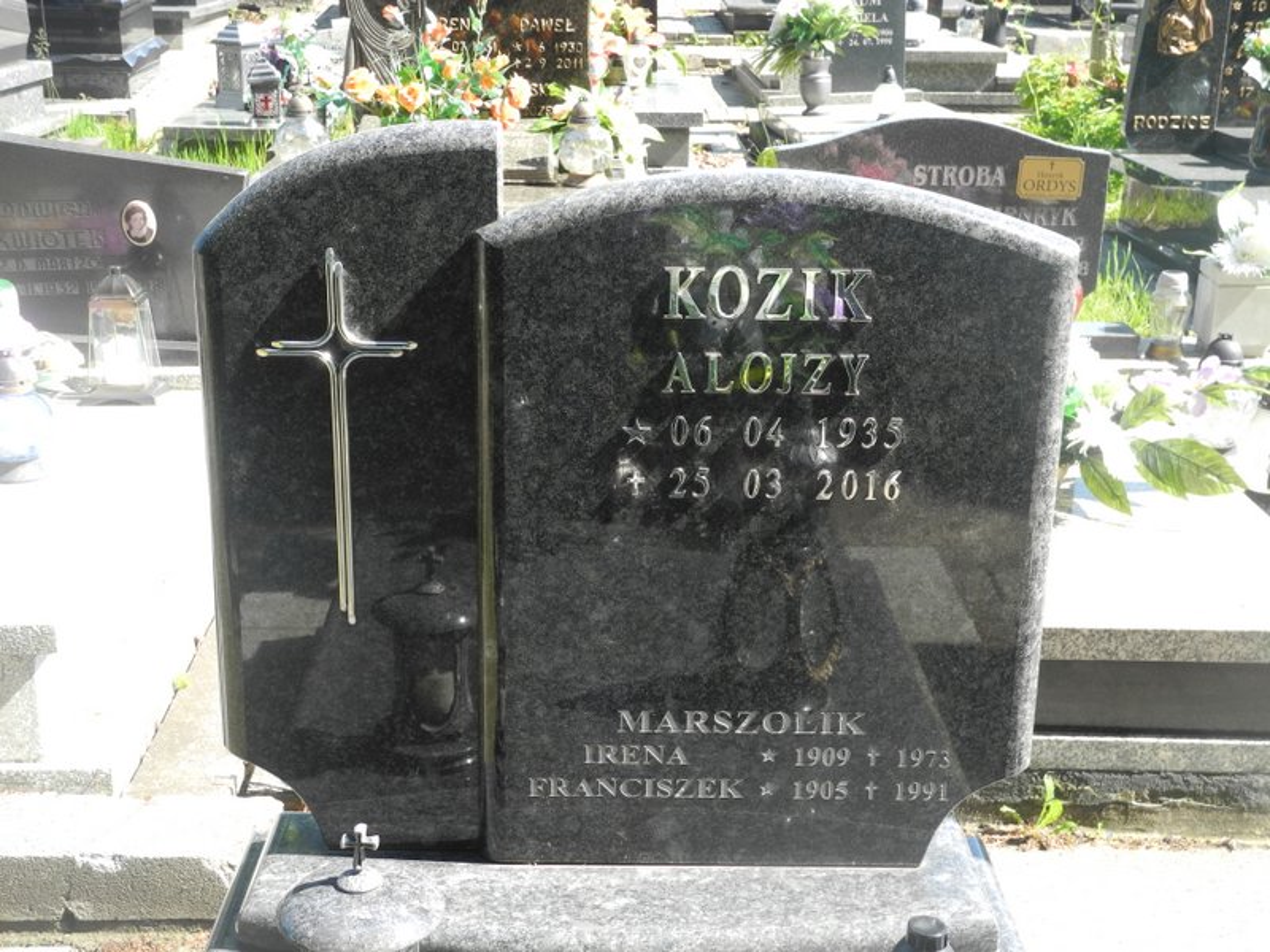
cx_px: 635
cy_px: 476
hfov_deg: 38.2
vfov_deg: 29.1
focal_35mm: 50
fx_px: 1834
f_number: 3.5
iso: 100
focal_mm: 10.7
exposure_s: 1/200
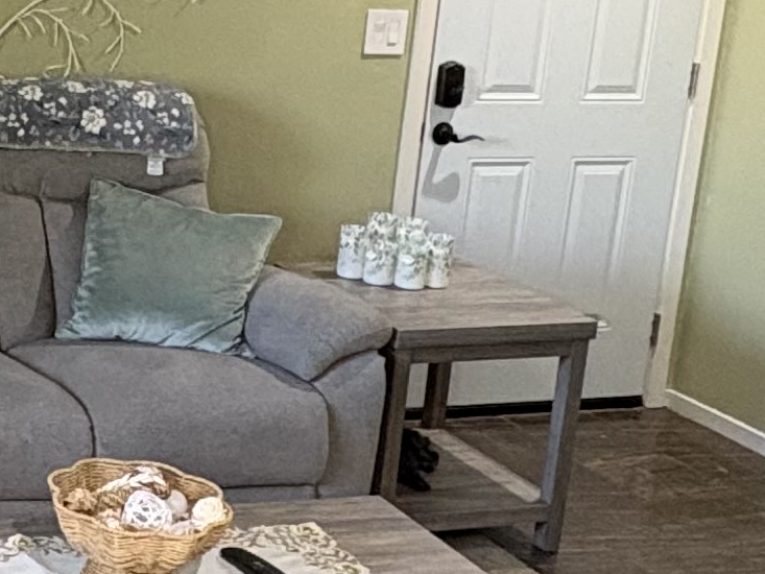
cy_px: 126
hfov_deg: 23.3
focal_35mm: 77
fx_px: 1702
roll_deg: -3.3
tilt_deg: -11.0
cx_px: -145
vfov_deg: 19.0
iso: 500
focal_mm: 2.22
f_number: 2.2
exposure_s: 1/60
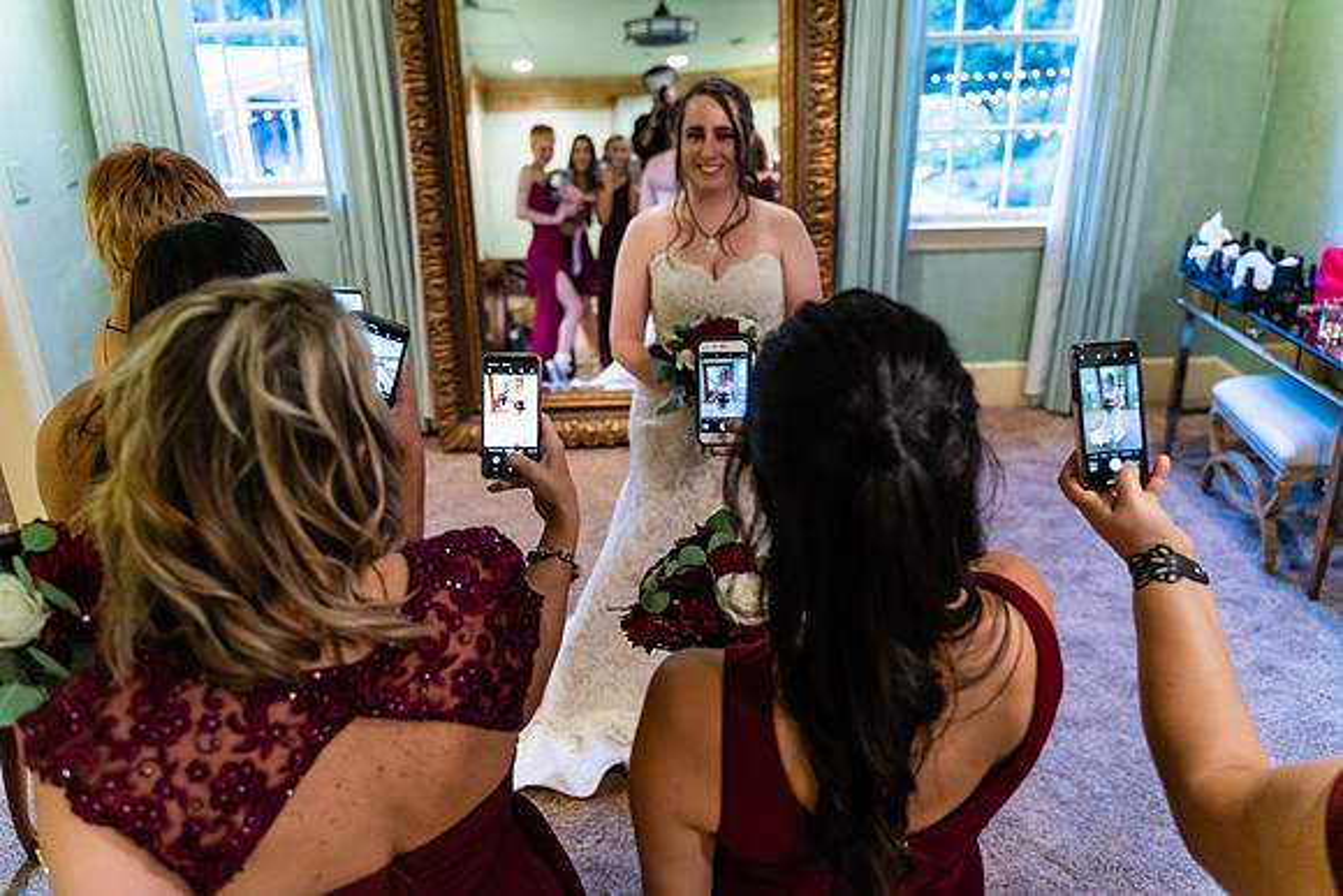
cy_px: 448
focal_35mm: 28
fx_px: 1045
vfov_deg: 46.4
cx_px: 672
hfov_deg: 65.5
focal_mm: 28
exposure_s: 1/60
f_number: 2.8
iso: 1000
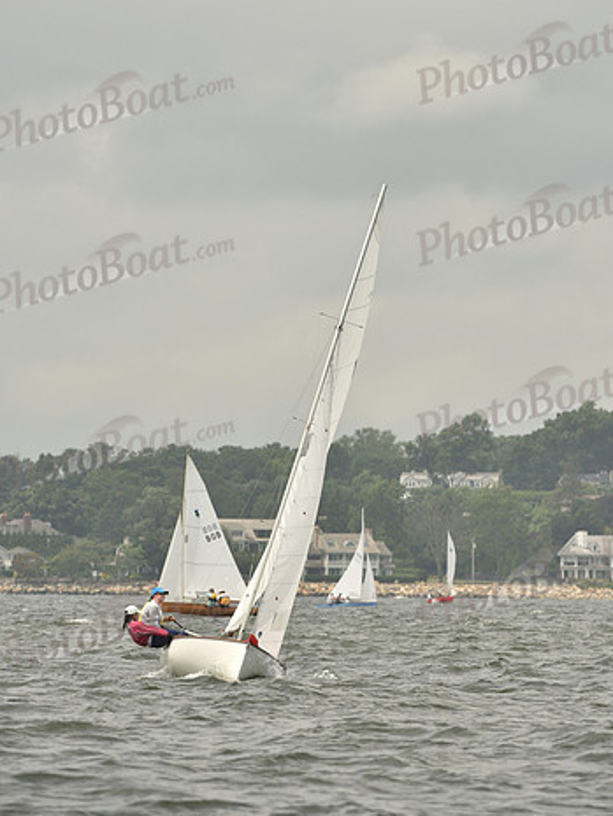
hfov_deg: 4.0
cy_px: 337
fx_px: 8779
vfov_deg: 5.3
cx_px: 326
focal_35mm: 372
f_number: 8
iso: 320
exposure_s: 1/1250
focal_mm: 310
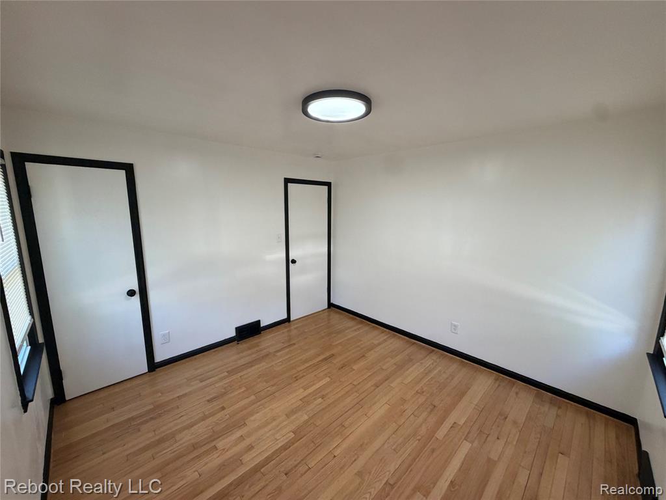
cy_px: 250
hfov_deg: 102.1
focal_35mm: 14
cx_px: 333
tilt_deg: -8.2
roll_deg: +0.2
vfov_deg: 85.7
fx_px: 269
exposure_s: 1/120
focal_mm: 2.22
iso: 250
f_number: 2.2
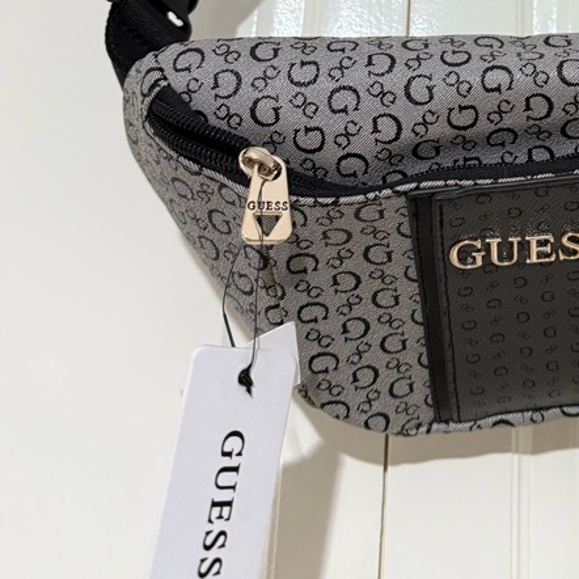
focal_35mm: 48
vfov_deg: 32.2
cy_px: -14
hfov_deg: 34.0
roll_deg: -1.5
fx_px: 908
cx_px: 486
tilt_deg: +19.4
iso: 500
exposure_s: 1/50
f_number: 1.78
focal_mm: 6.76
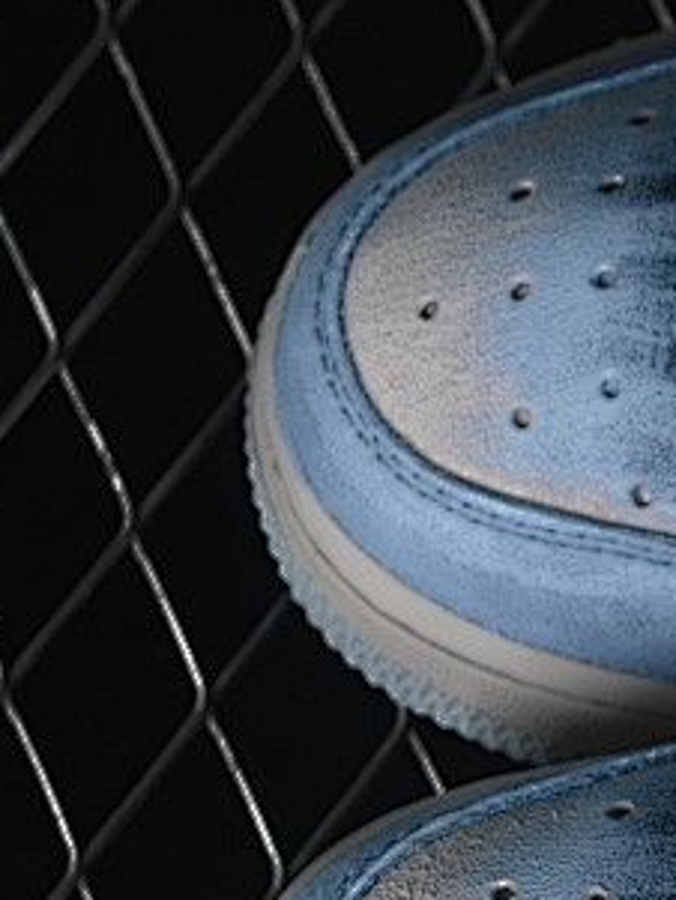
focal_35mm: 259
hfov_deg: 5.6
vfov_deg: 7.6
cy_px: 756
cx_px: 1451
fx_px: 6739
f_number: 7.1
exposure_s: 1/60
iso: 160
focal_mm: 50
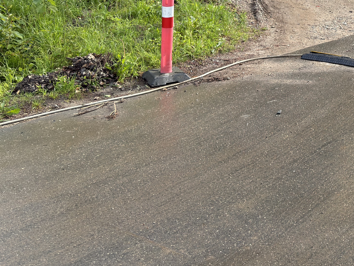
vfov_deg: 20.0
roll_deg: -0.3
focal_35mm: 67
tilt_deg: -1.3
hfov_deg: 26.8
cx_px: 383
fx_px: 685
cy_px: -85
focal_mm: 6.76
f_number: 1.78
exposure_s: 1/1368
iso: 100
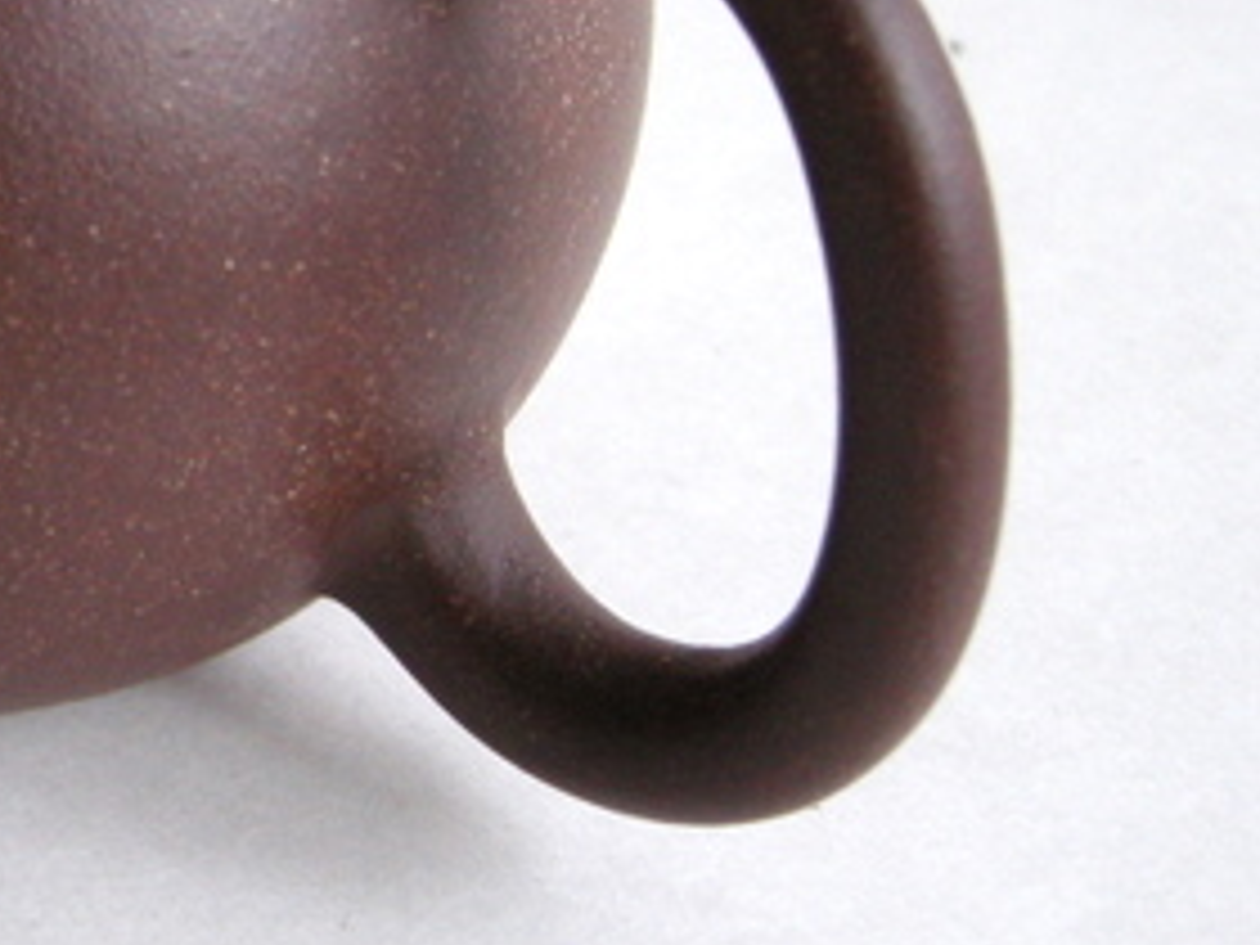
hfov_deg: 18.5
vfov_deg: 14.7
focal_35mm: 100
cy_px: 230
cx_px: -288
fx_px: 3640
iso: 195
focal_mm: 7.5
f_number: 2.7
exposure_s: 1/59.8
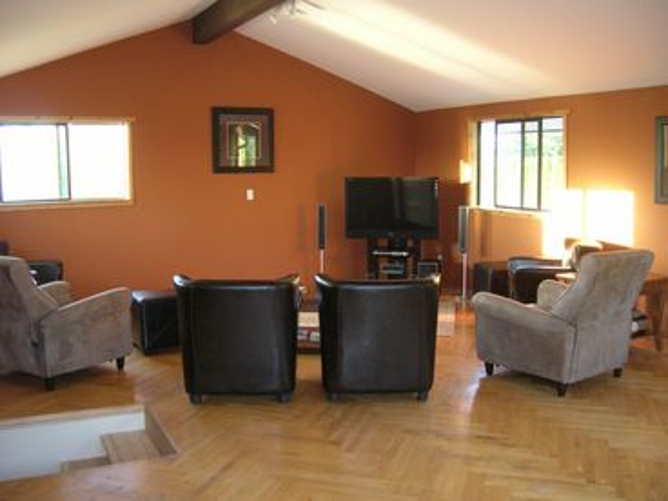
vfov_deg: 41.8
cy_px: 250
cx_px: 334
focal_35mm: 34
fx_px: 656
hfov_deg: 54.0
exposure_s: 1/17
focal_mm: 5.7
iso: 200
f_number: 2.9
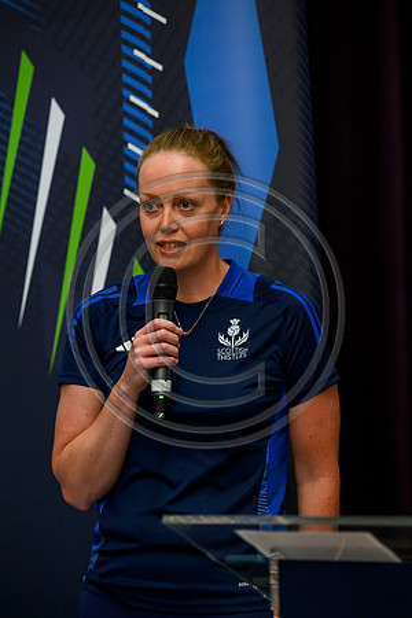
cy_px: 309
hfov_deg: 10.2
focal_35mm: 135
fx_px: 2317
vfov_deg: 15.2
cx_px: 206
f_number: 3.5
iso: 4000
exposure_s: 1/400
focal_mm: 135
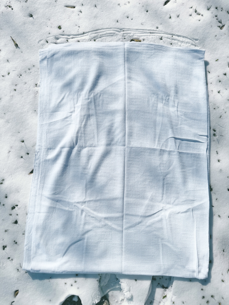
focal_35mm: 24
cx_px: 114
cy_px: 152
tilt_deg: -81.5
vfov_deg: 71.6
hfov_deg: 56.8
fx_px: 212
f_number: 1.78
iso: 50
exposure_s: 1/15152
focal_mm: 6.76
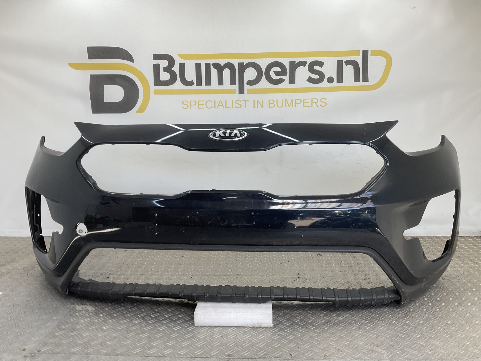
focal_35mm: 29
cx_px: 240
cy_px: 180
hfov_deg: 61.7
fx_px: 403
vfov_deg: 48.2
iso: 16
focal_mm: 3
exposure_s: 1/172
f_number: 1.8
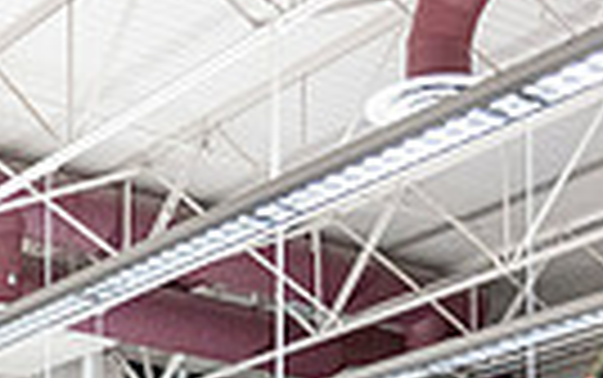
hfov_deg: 19.2
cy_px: 763
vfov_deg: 11.2
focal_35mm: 106
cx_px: 40
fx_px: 1743
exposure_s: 1/500
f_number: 4
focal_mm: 24
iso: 10000
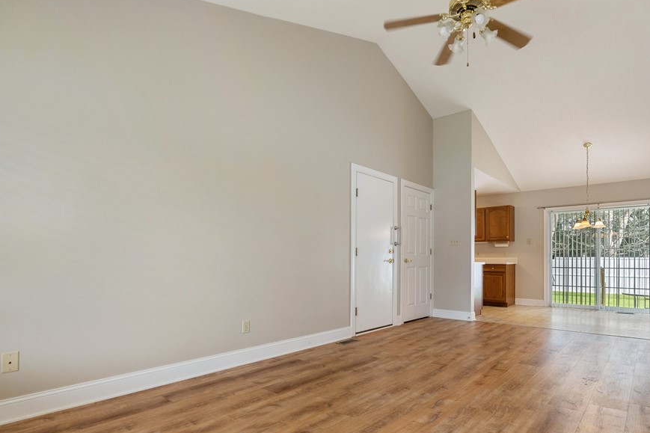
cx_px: 382
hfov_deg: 83.2
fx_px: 361
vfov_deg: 61.4
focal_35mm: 20
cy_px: 260
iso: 400
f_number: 4
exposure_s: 1/100
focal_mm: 16
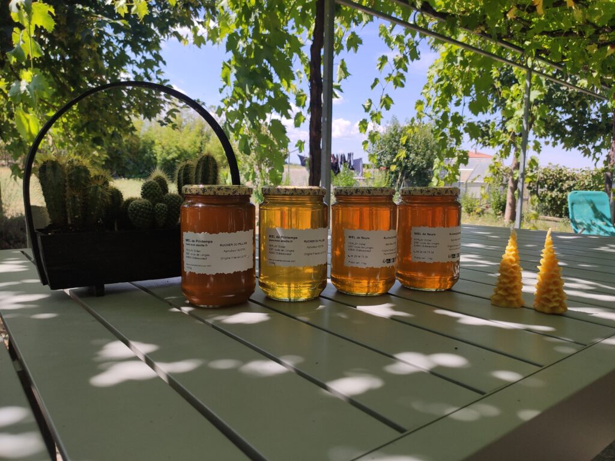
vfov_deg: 53.1
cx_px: 308
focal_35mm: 26
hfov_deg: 67.3
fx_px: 462
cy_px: 230
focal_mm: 4.77
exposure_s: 1/1458
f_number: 1.75
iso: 112
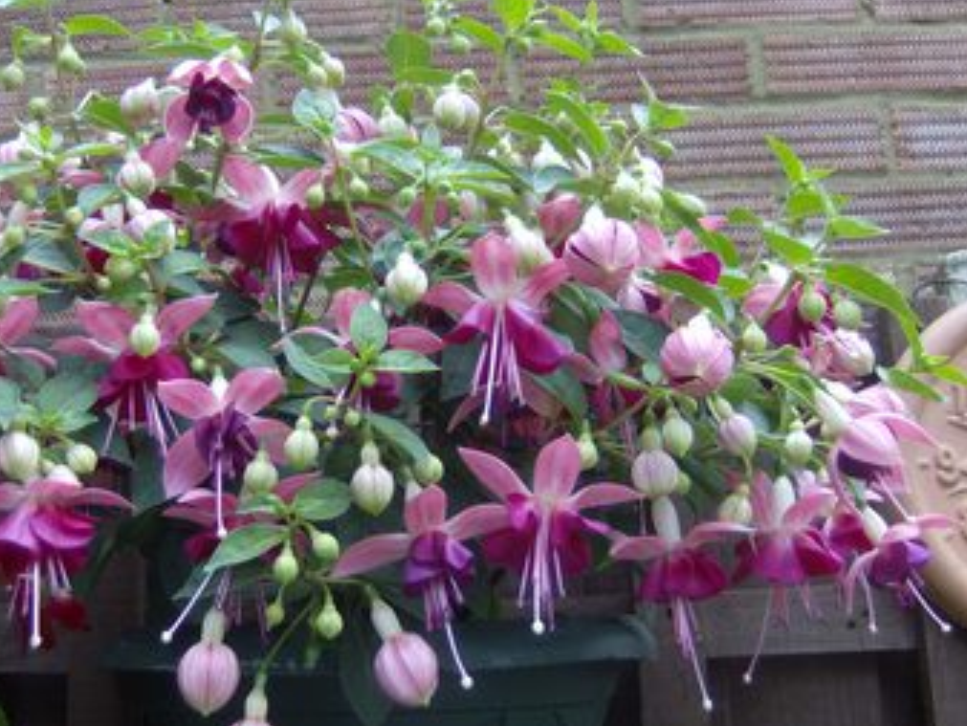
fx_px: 1313
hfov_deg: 40.0
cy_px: 324
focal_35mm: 47
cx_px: 339
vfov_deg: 30.9
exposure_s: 1/126
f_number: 2.8
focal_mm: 6
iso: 100
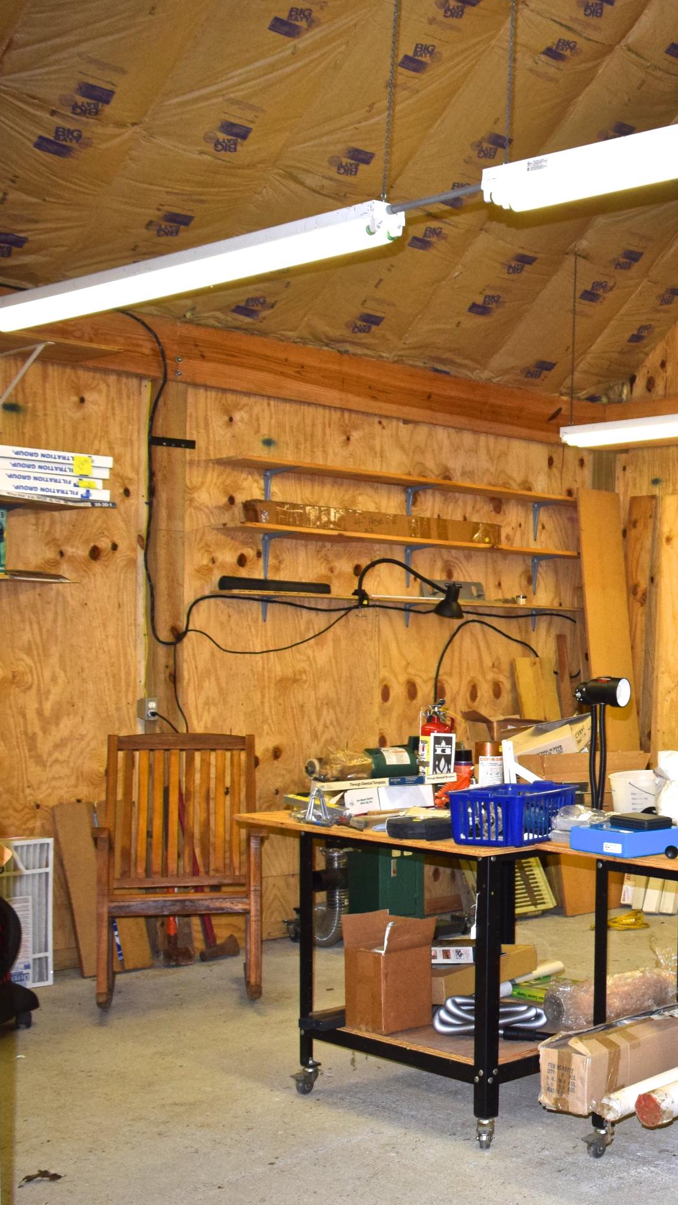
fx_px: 1470
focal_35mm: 46
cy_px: 641
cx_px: 947
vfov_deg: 44.6
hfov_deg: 22.4
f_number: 4.5
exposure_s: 1/80
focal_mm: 18
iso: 800
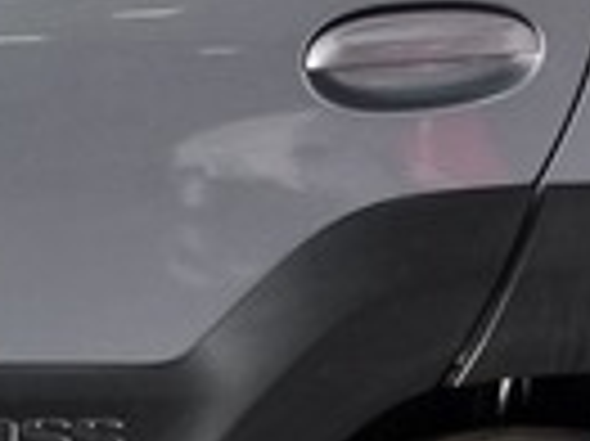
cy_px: 230
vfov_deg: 7.3
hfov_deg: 9.0
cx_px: -716
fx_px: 3474
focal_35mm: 204
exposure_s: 1/100
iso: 100
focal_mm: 5.4
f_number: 1.8
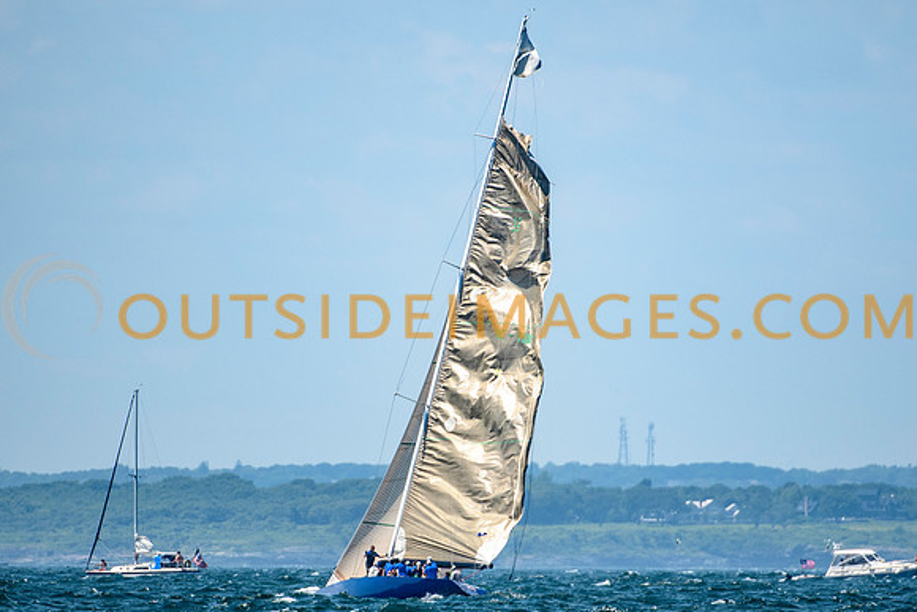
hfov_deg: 2.9
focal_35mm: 720
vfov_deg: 1.9
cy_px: 341
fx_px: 18354
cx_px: 459
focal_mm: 400
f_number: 5
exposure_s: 1/3200
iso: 400
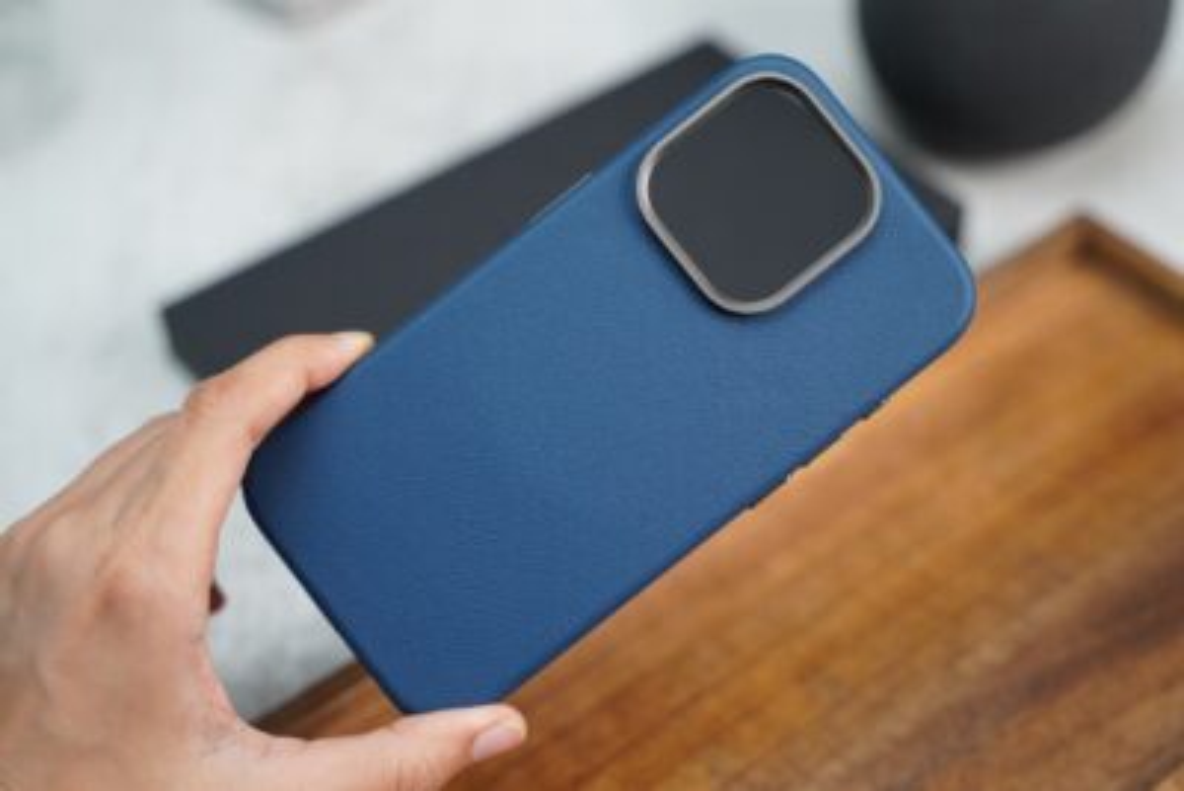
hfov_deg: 35.0
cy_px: 396
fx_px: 1875
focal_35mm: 57
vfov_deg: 23.8
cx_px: 592
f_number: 2.8
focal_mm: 57
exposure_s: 1/160
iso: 2000
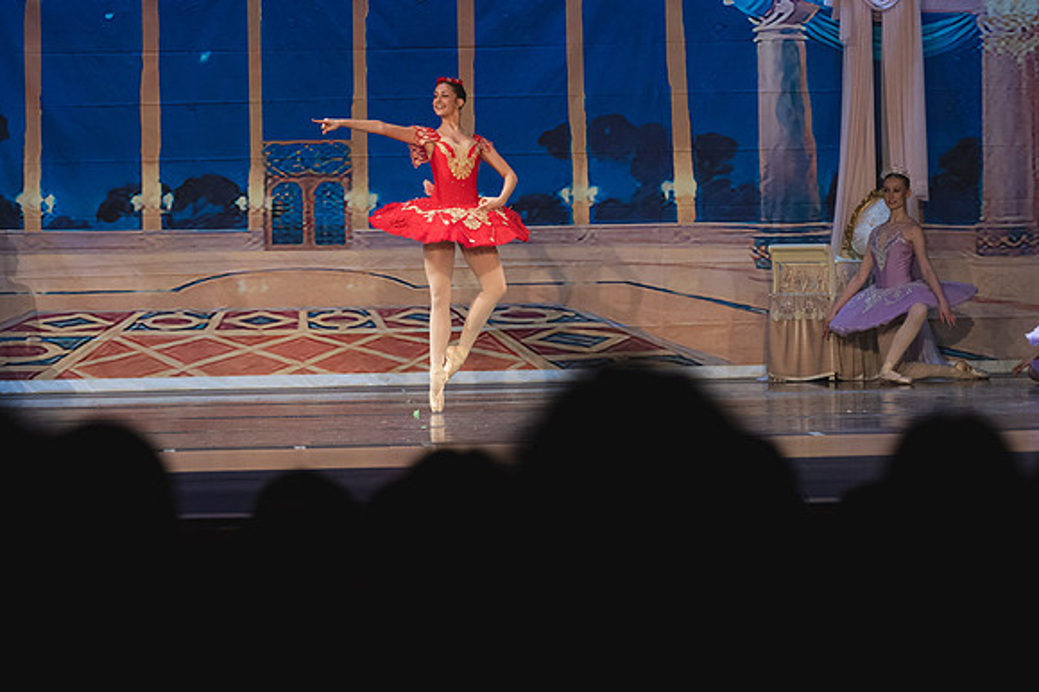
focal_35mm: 183
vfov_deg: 7.5
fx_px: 5278
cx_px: 520
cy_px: 346
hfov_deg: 11.2
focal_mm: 122
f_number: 4
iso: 2200
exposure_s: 1/320
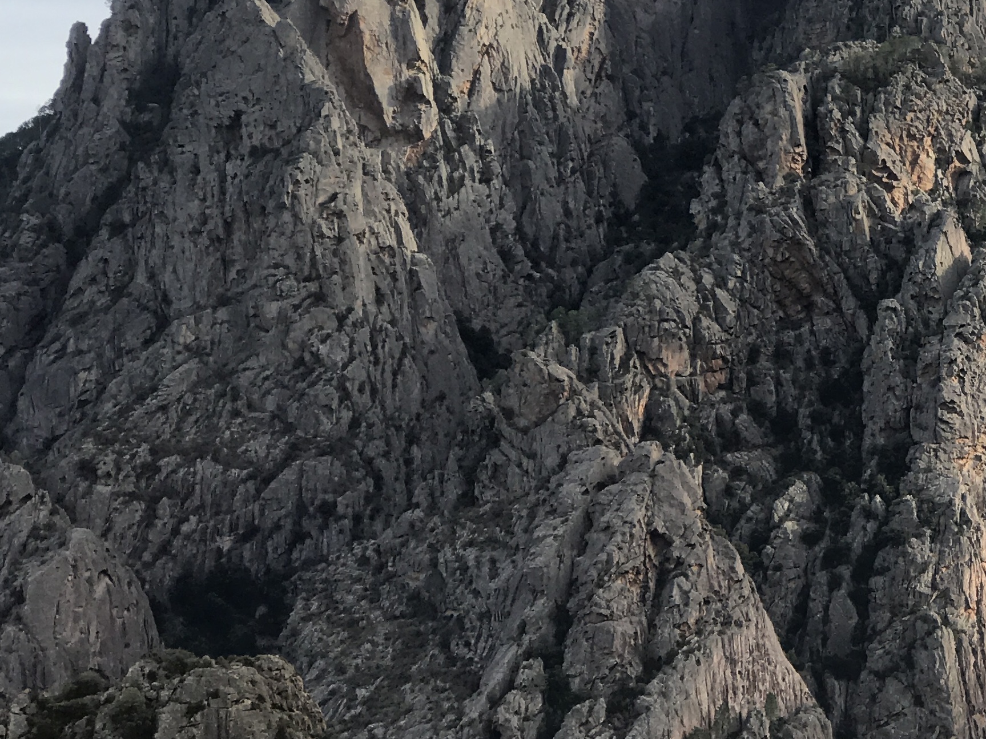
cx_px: 1105
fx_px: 3760
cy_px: 330
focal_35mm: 132
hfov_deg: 14.6
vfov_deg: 11.2
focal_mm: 6.6
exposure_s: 1/297
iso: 20
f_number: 2.8
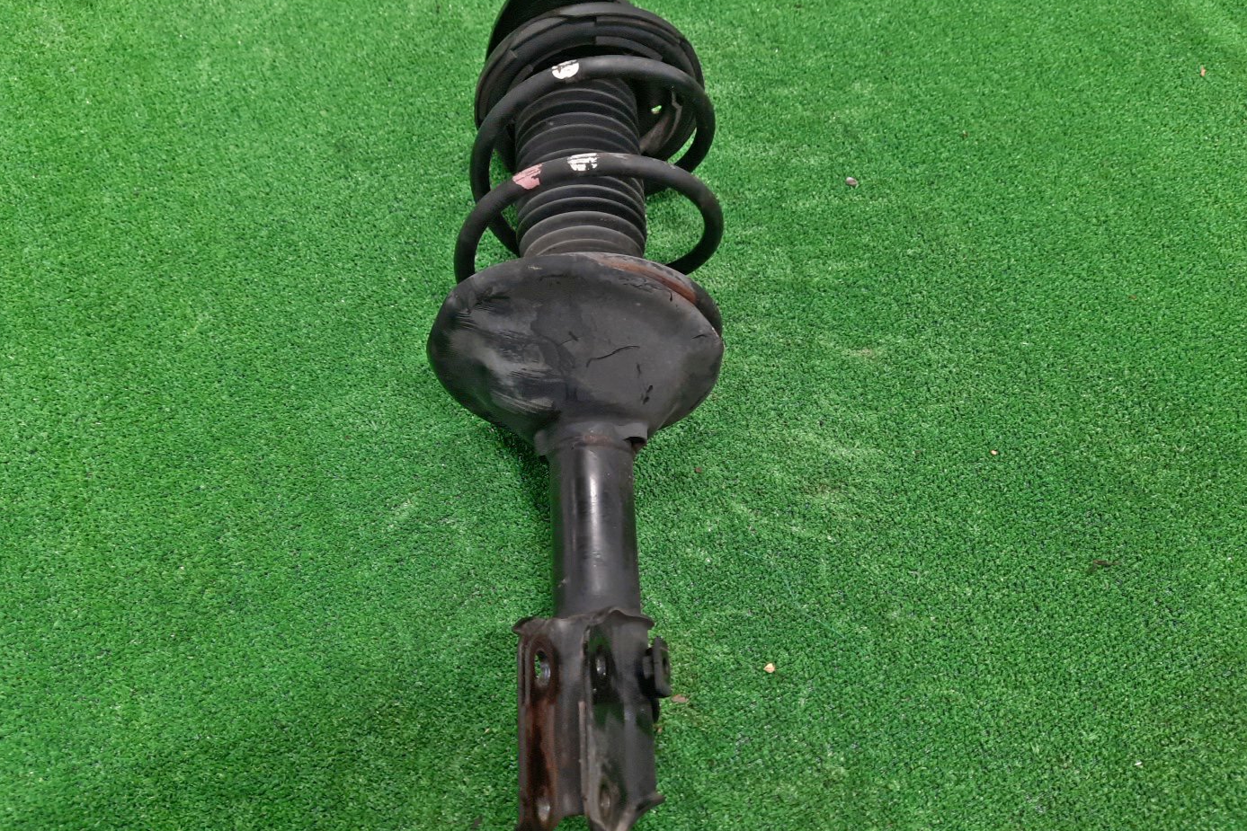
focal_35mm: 27
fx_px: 935
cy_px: 418
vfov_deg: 47.9
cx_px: 619
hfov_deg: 67.4
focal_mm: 4.6
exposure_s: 1/33
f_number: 2
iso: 397
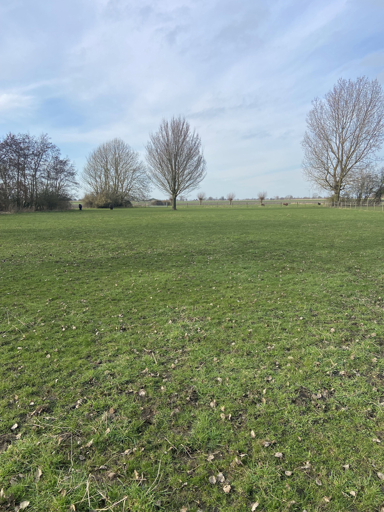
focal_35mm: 26
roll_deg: -0.1
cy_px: 256
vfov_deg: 67.3
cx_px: 192
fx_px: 385
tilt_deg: -6.3
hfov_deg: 53.1
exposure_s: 1/1585
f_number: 1.8
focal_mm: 4.25
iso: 32
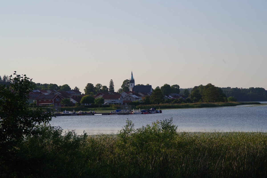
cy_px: 89
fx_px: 779
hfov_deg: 19.4
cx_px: 134
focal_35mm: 105
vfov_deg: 13.1
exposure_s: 1/500
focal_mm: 105
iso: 400
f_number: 10
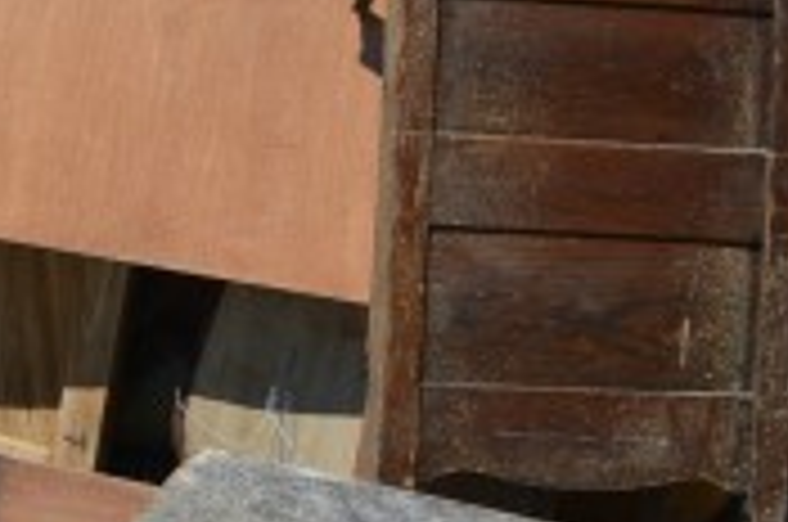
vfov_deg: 13.2
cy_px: 162
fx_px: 2250
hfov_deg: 18.6
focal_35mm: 103
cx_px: -198
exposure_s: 1/320
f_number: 9
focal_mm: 24
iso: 100
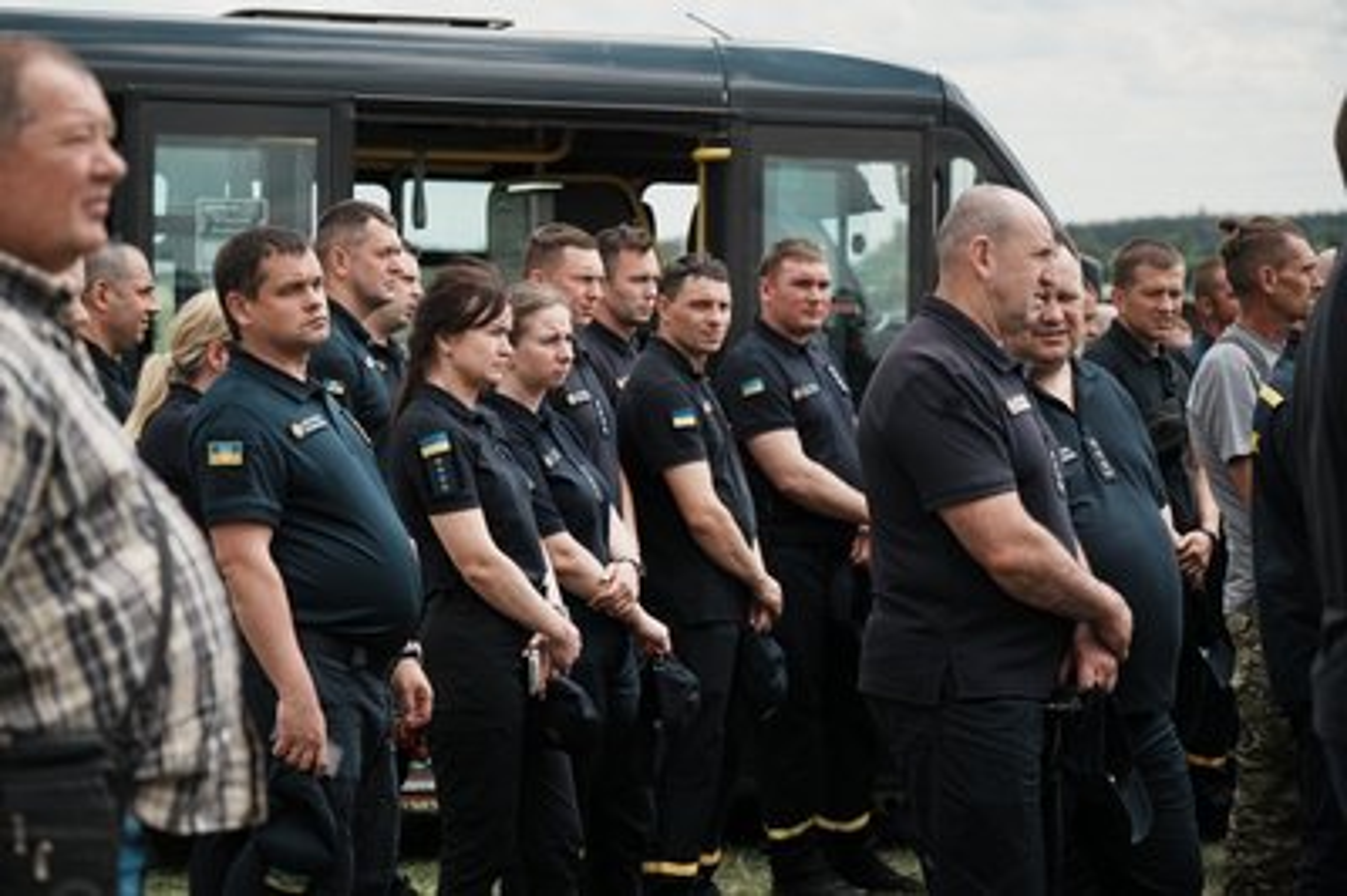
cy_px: 448
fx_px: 4374
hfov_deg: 17.5
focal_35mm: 117
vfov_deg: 11.7
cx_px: 674
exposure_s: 1/1250
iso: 200
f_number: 5
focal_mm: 117
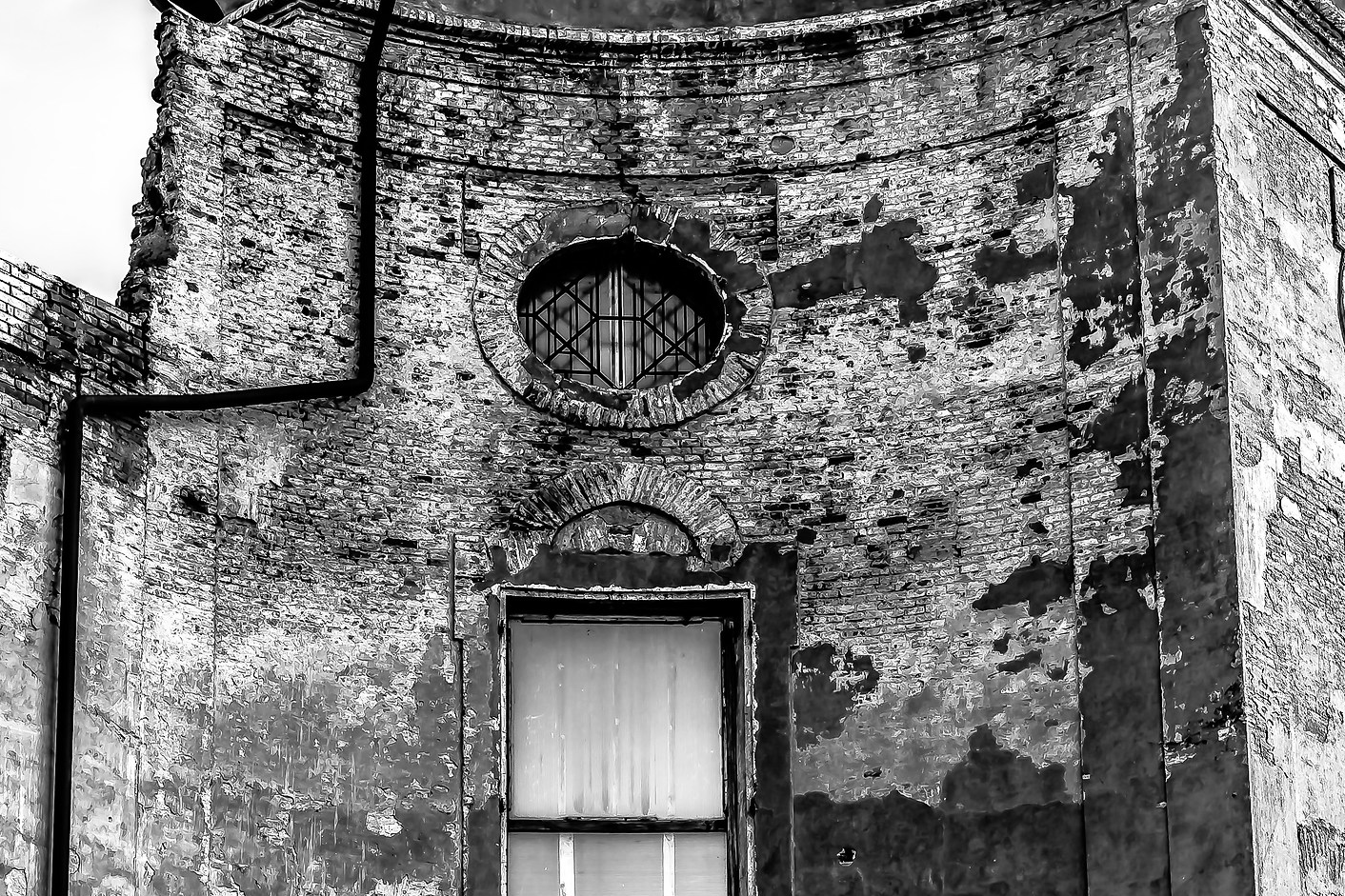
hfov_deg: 23.9
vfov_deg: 16.1
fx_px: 3175
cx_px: 542
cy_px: 372
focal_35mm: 85
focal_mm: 50
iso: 100
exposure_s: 1/320
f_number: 7.1
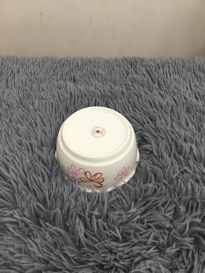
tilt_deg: -50.4
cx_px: 102
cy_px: 136
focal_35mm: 31
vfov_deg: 58.4
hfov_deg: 45.4
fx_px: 245
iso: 64
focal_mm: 3.3
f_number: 2.4
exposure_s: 1/33
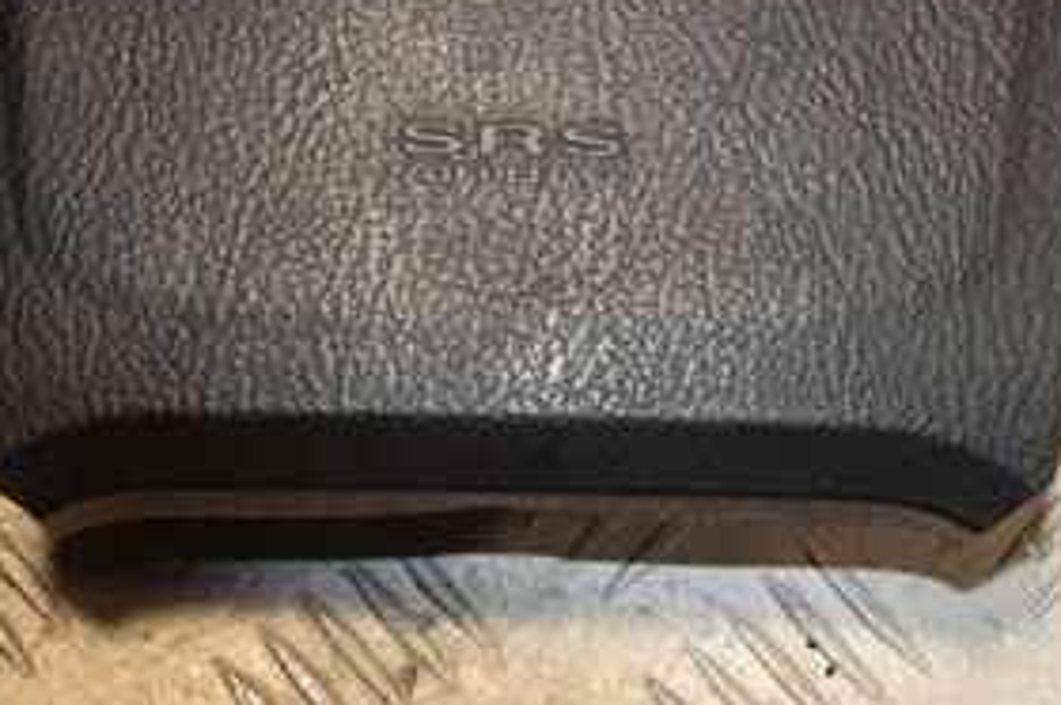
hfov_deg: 19.8
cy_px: -91
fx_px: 3032
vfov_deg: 13.0
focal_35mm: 103
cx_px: 568
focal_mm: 30
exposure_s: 1/200
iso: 800
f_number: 9
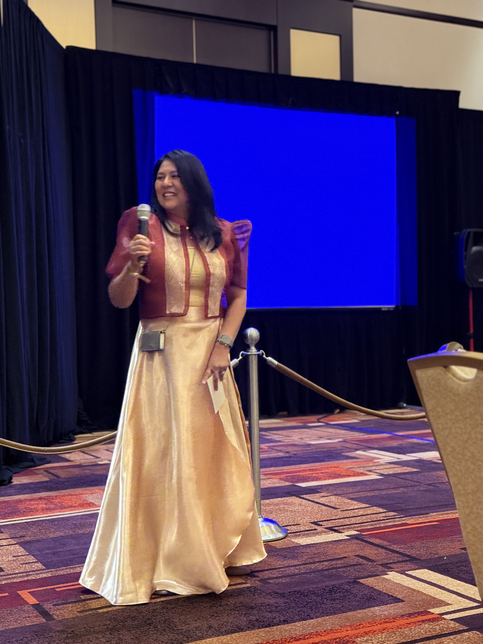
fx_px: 893
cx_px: 242
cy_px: 322
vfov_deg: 39.7
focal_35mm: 48
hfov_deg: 30.3
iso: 400
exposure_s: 1/40
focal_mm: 6.76
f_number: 1.78
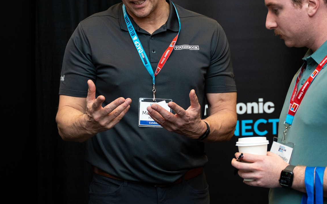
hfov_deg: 18.3
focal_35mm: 114
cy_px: 120
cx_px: 176
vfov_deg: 11.5
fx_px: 1016
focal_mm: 49.9
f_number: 2.8
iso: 1250
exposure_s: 1/200
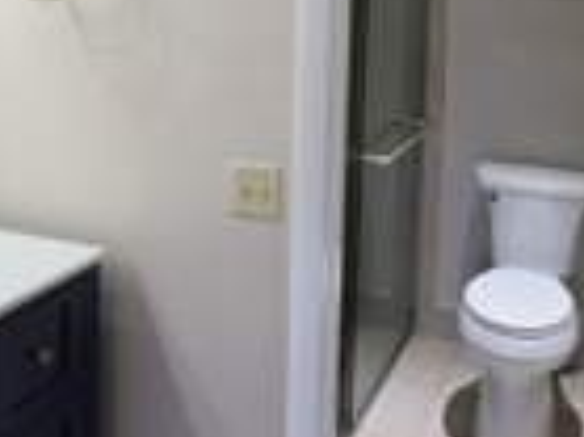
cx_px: 357
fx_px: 759
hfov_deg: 41.9
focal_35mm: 45
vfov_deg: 30.2
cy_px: 15
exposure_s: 1/120
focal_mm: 2.2
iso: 64
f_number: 1.9
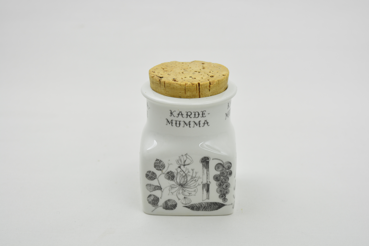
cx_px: 184
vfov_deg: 21.6
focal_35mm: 63
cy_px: 123
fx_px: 646
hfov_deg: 31.9
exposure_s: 1/6
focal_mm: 42
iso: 400
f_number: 6.7
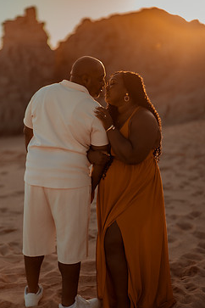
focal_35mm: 72
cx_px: 90
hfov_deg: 18.9
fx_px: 615
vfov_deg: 28.1
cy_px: 160
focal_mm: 58
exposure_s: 1/5000
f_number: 1.4
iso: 100
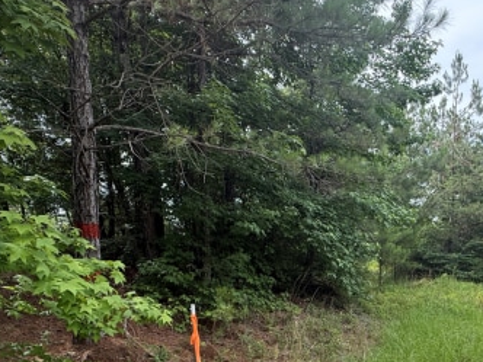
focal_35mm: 27
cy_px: 275
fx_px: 377
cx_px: 345
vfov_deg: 49.2
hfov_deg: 62.6
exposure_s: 1/381
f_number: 2.2
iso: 64
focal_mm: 2.22
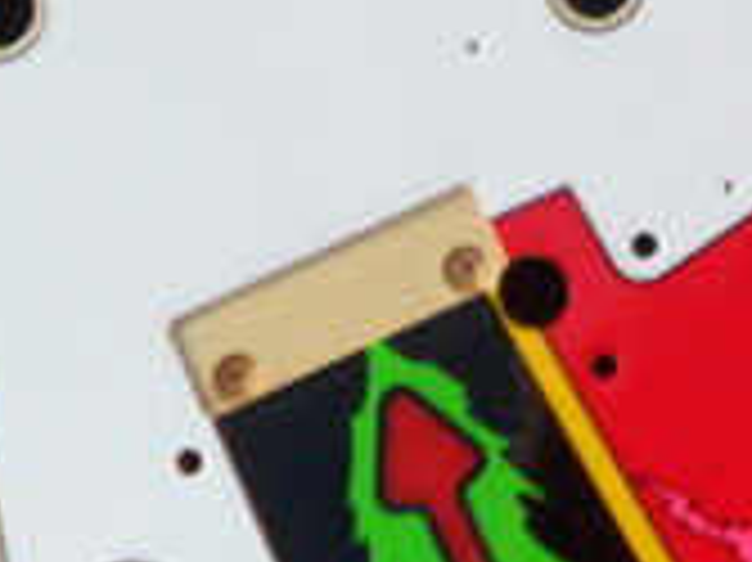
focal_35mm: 161
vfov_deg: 8.5
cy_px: -724
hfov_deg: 11.8
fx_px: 3495
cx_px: 1049
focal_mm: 6.3
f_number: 7.6
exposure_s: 1/180
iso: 80
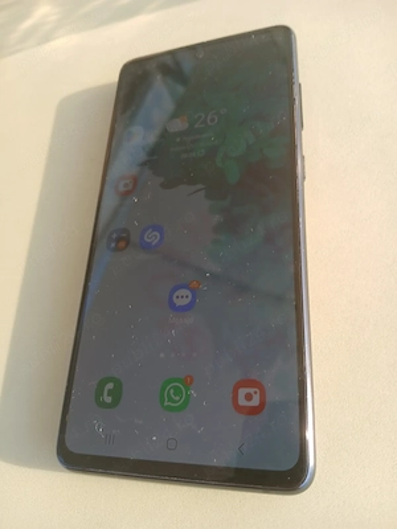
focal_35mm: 26
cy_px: 264
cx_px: 198
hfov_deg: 53.1
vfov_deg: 67.3
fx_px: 398
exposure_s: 1/100
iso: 20
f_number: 1.8
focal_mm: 3.98
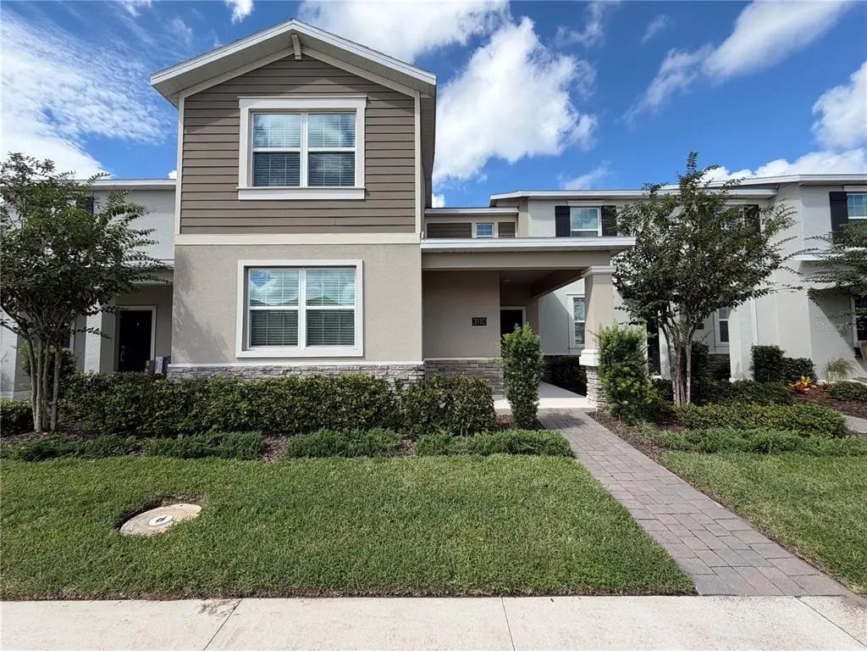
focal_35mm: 14
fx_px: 351
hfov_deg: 102.1
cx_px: 434
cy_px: 326
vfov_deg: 85.7
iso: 32
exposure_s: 1/770
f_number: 2.2
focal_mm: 2.22
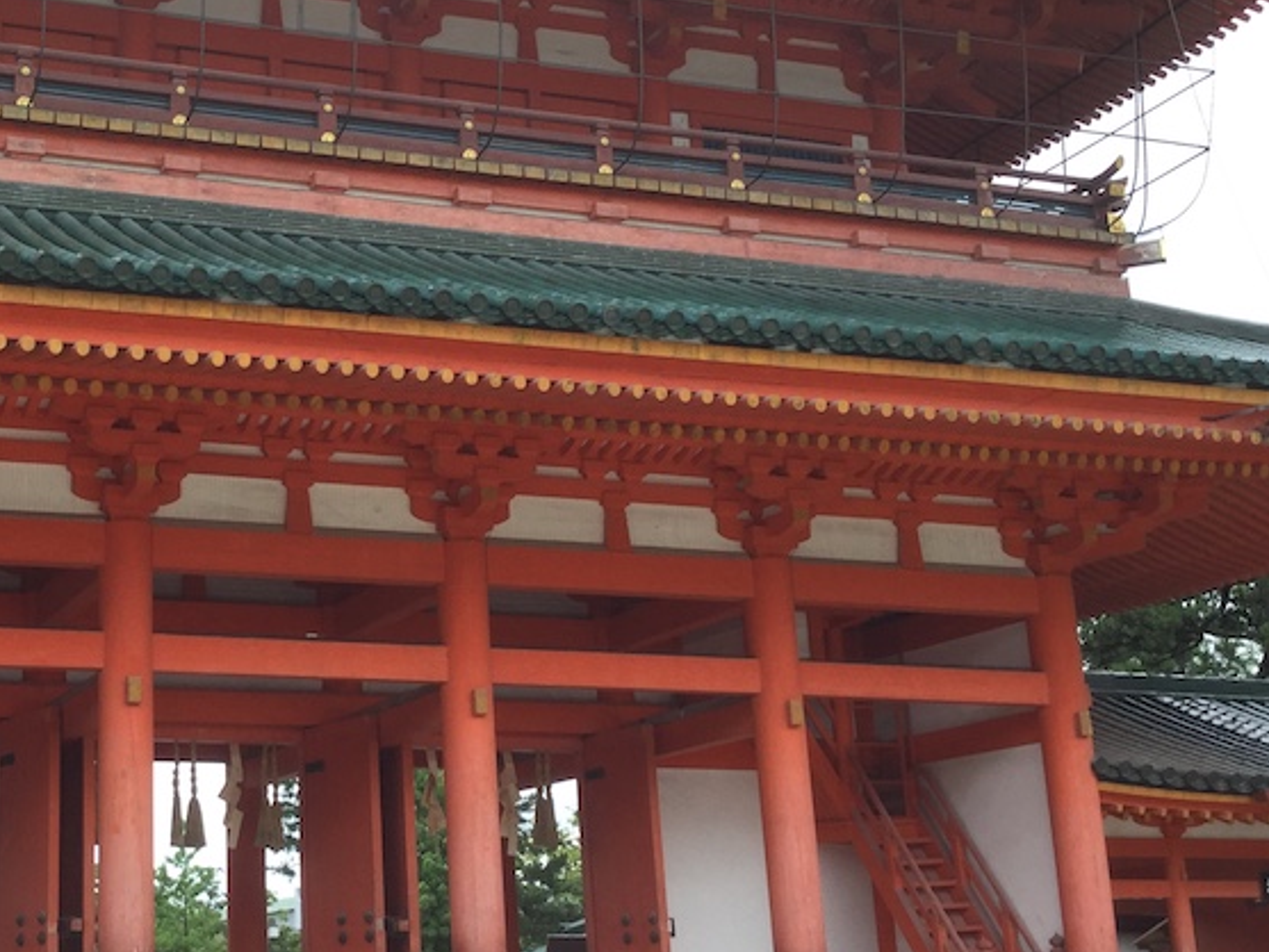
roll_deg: +0.5
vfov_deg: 25.7
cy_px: 451
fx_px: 2090
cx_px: 232
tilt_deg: +11.5
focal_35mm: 57
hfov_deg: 32.7
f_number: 2.4
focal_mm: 3.3
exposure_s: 1/249
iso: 25
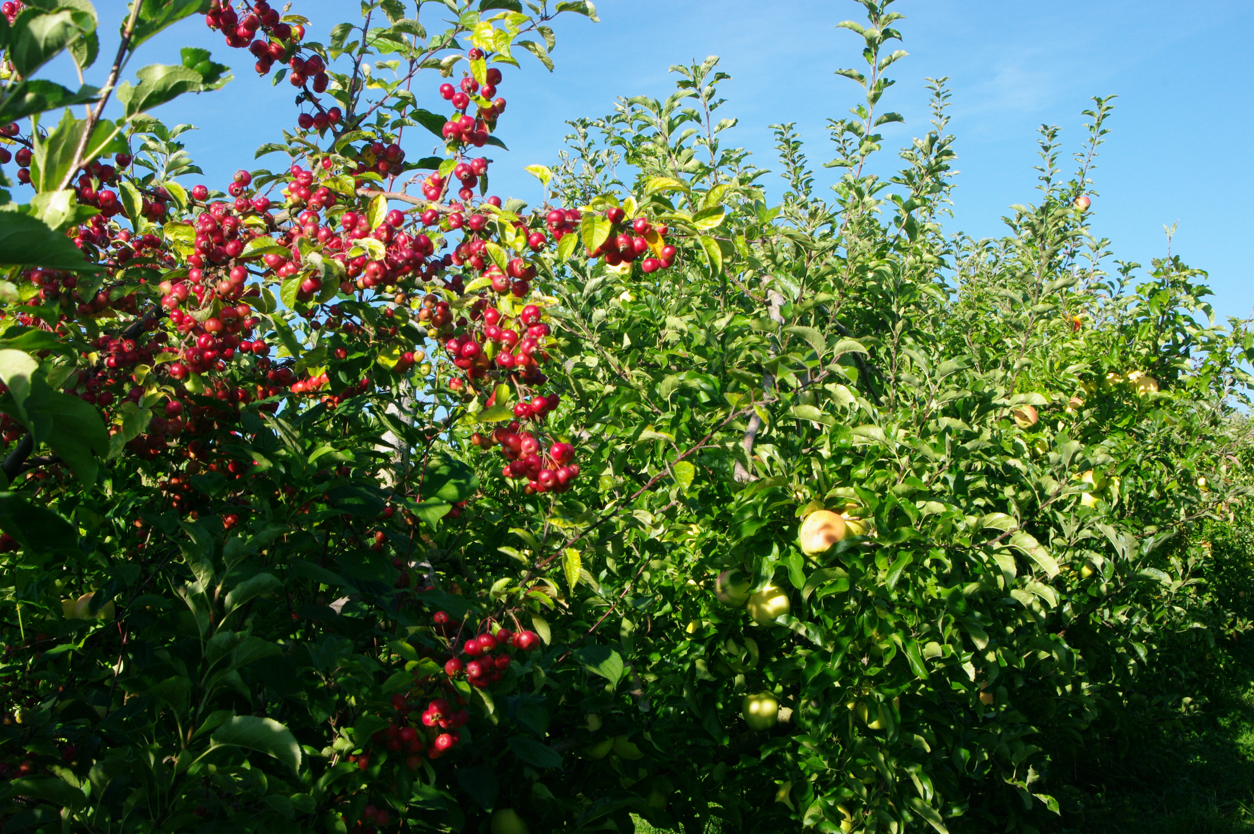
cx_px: 627
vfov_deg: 31.8
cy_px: 417
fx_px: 1462
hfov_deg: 46.4
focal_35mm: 42
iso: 400
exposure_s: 1/90
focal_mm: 28
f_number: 16
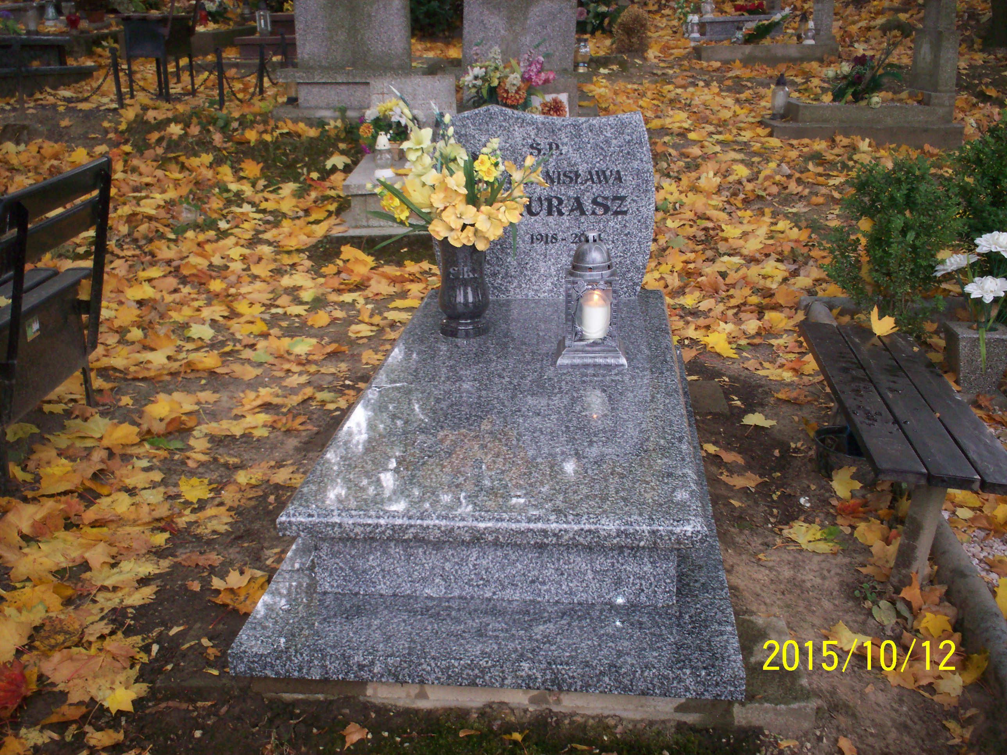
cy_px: 378
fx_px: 1047
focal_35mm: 36
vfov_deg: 39.7
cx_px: 504
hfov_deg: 51.4
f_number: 4.5
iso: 140
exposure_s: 1/60
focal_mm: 6
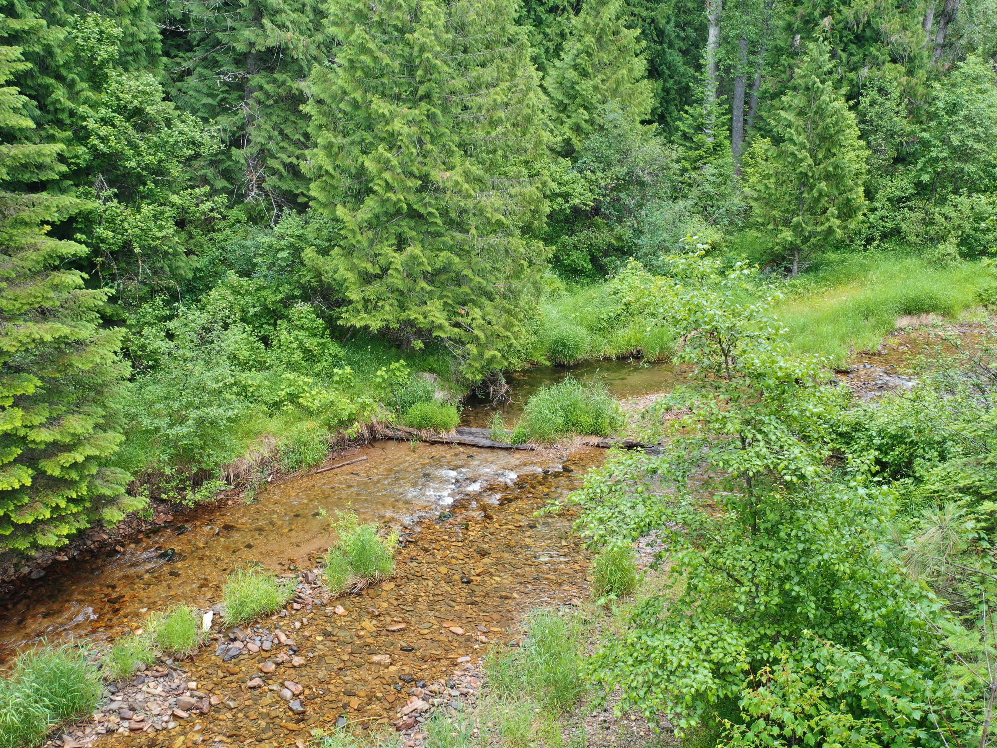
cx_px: 505
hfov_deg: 58.3
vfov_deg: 45.4
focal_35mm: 31
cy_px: 367
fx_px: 893
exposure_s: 1/50
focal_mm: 10.26
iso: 100
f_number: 3.2
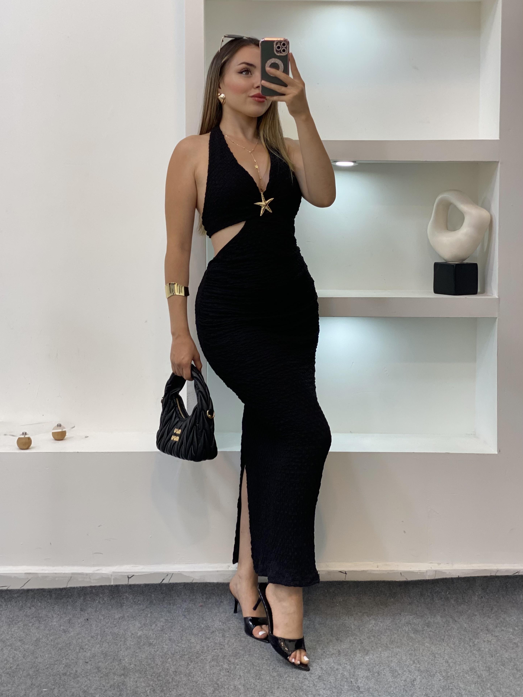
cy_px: 345
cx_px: 258
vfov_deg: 36.2
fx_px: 1068
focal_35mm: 53
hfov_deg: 27.5
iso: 80
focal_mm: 6
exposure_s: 1/100
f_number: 2
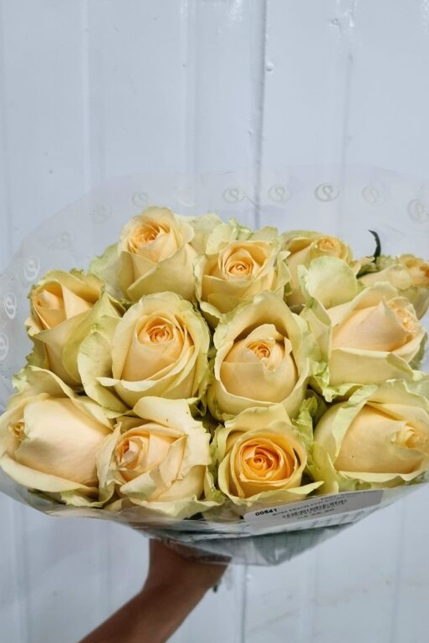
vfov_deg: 53.1
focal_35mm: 36
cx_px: 215
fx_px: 643
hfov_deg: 36.9
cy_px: 349
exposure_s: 1/120
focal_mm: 5.4
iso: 250
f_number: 1.8
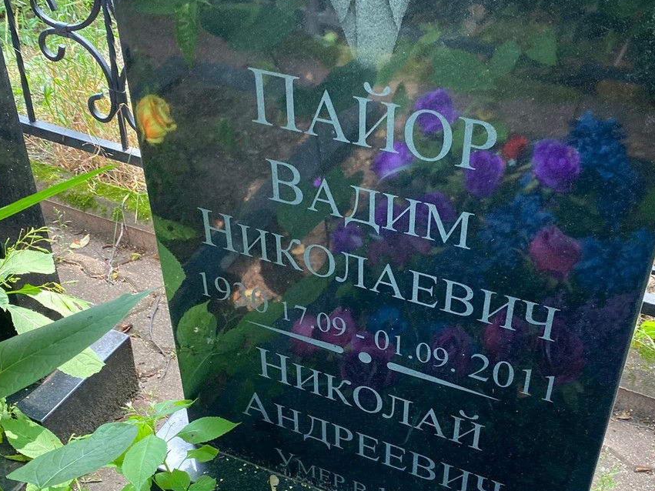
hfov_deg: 43.0
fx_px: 832
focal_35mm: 44
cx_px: 326
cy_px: 284
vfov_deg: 32.8
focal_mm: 4.25
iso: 125
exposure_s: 1/113
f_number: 1.8
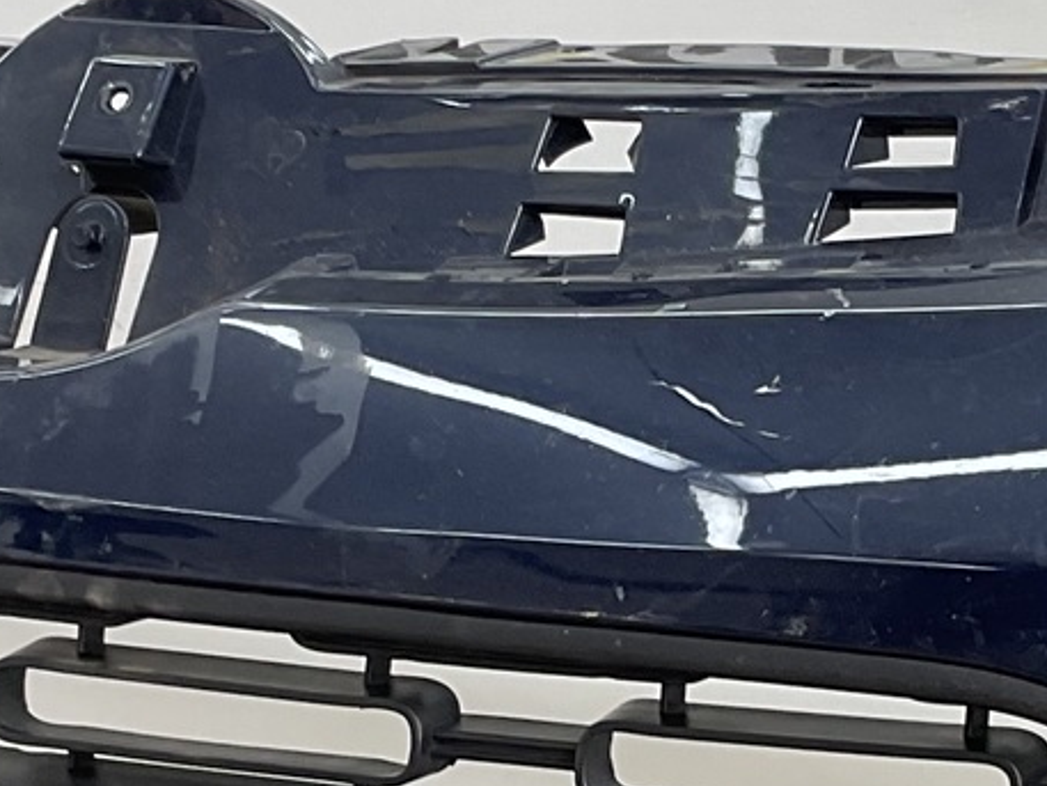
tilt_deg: -8.7
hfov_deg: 15.3
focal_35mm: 128
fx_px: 3873
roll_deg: -3.4
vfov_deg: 11.5
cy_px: 676
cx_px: 845
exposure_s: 1/100
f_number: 1.8
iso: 20
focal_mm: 3
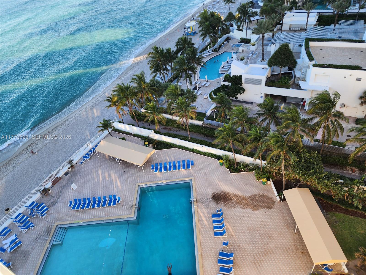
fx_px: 243
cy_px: 138
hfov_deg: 73.9
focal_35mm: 23
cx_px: 183
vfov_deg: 58.9
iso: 16
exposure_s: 1/180
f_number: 1.8
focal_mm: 6.4
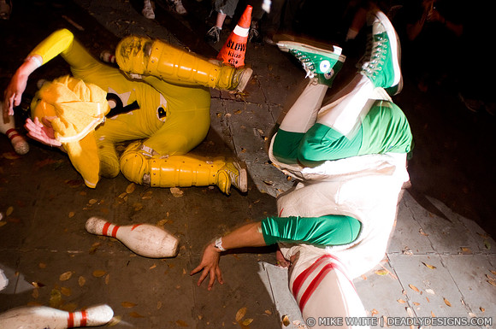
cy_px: 164
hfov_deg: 62.0
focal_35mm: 30
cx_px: 248
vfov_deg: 43.5
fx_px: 413
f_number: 2.8
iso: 800
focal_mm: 20
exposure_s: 1/40
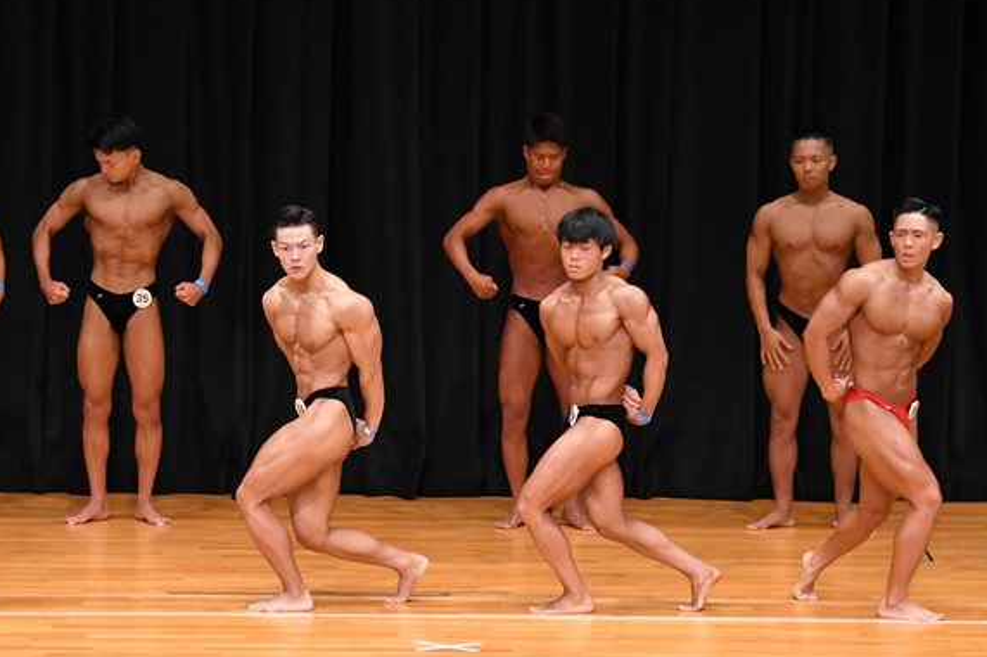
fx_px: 6247
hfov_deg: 9.0
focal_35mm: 228
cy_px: 337
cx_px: 404
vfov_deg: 6.0
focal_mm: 112
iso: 4000
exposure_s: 1/400
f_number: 5.6
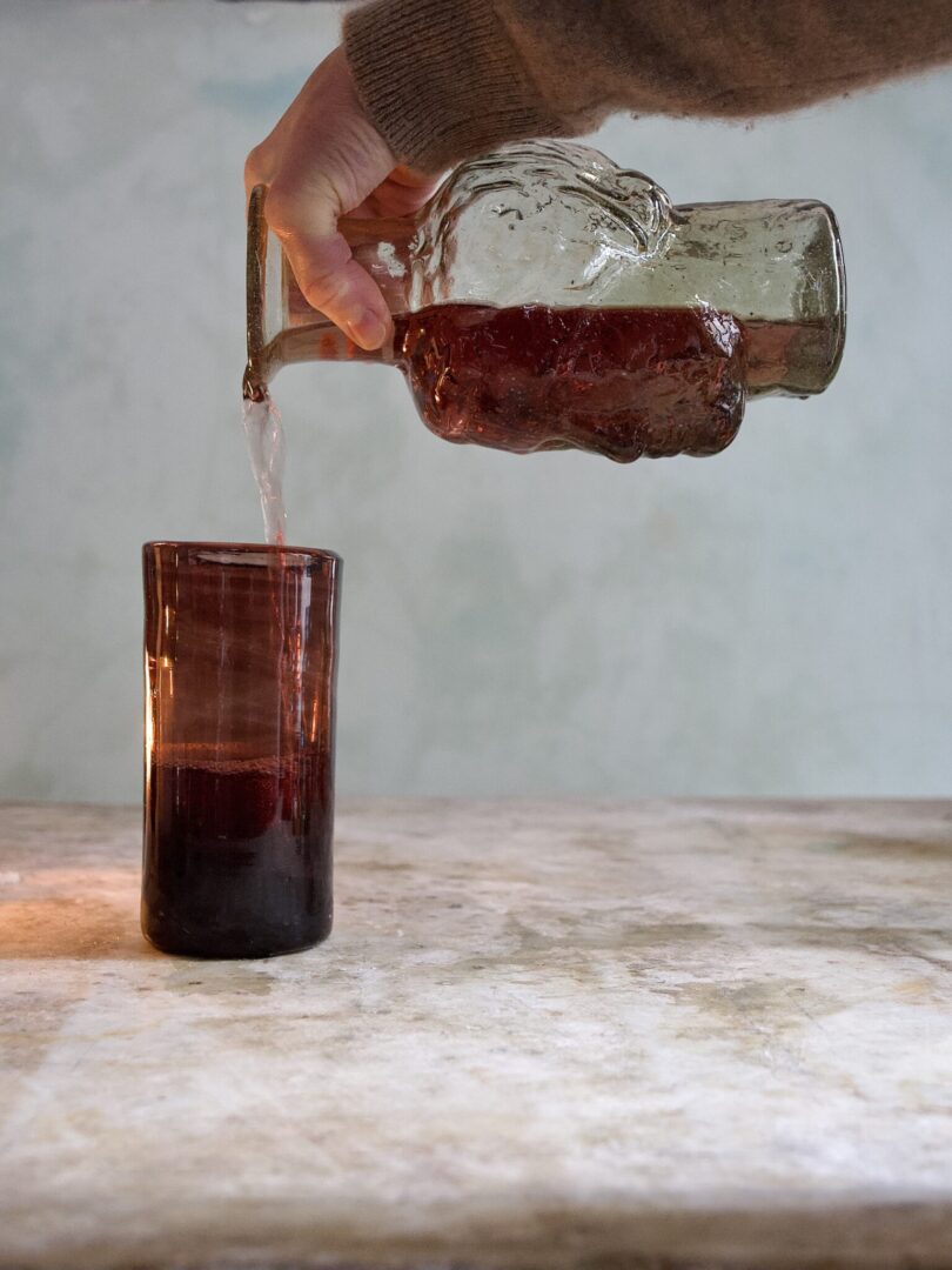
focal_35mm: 50
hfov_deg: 29.1
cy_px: 635
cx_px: 476
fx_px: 1833
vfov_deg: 38.2
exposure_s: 1/60
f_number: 3.5
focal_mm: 25
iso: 2000
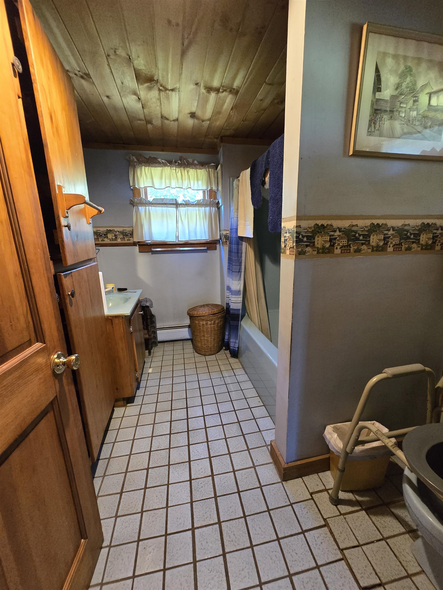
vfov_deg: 106.2
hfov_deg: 89.9
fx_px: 222
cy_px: 295
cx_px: 222
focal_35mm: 13
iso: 1000
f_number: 2.2
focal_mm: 2.2
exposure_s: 1/60
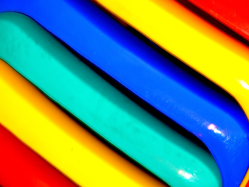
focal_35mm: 158
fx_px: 1137
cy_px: 94
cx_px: 124
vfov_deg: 9.4
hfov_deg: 12.5
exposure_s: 1.3
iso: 100
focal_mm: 33.4
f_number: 3.6
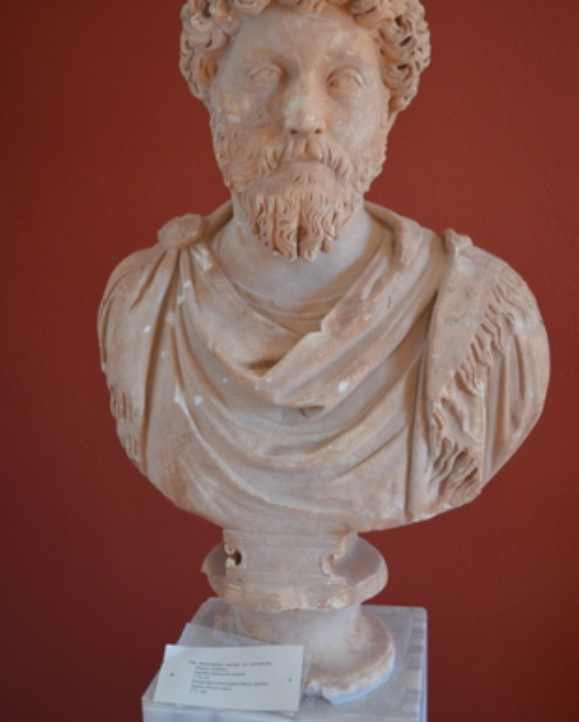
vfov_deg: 42.3
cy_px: 340
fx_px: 933
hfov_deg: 34.5
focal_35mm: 44
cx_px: 285
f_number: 4
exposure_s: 1/40
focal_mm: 25
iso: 400
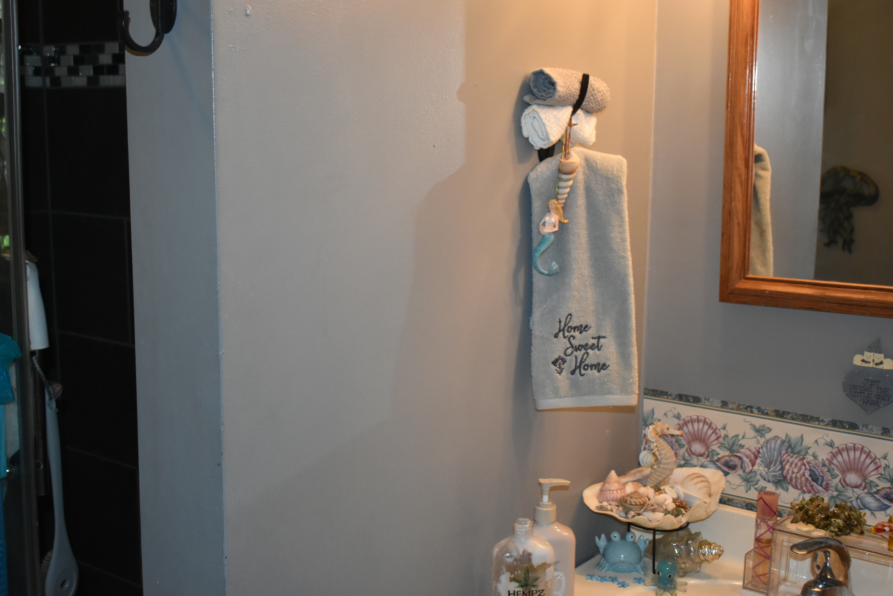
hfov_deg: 43.6
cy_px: 298
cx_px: 446
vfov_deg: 29.9
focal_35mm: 45
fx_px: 1116
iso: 1600
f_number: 4.2
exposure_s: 1/200
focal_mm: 30
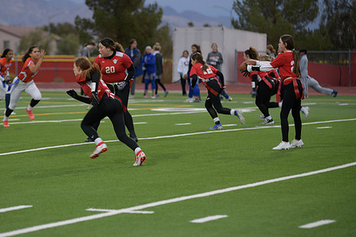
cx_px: 131
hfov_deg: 11.4
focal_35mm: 180
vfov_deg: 7.6
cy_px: 105
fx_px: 1780
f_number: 2.8
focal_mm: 135
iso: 220
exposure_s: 1/200
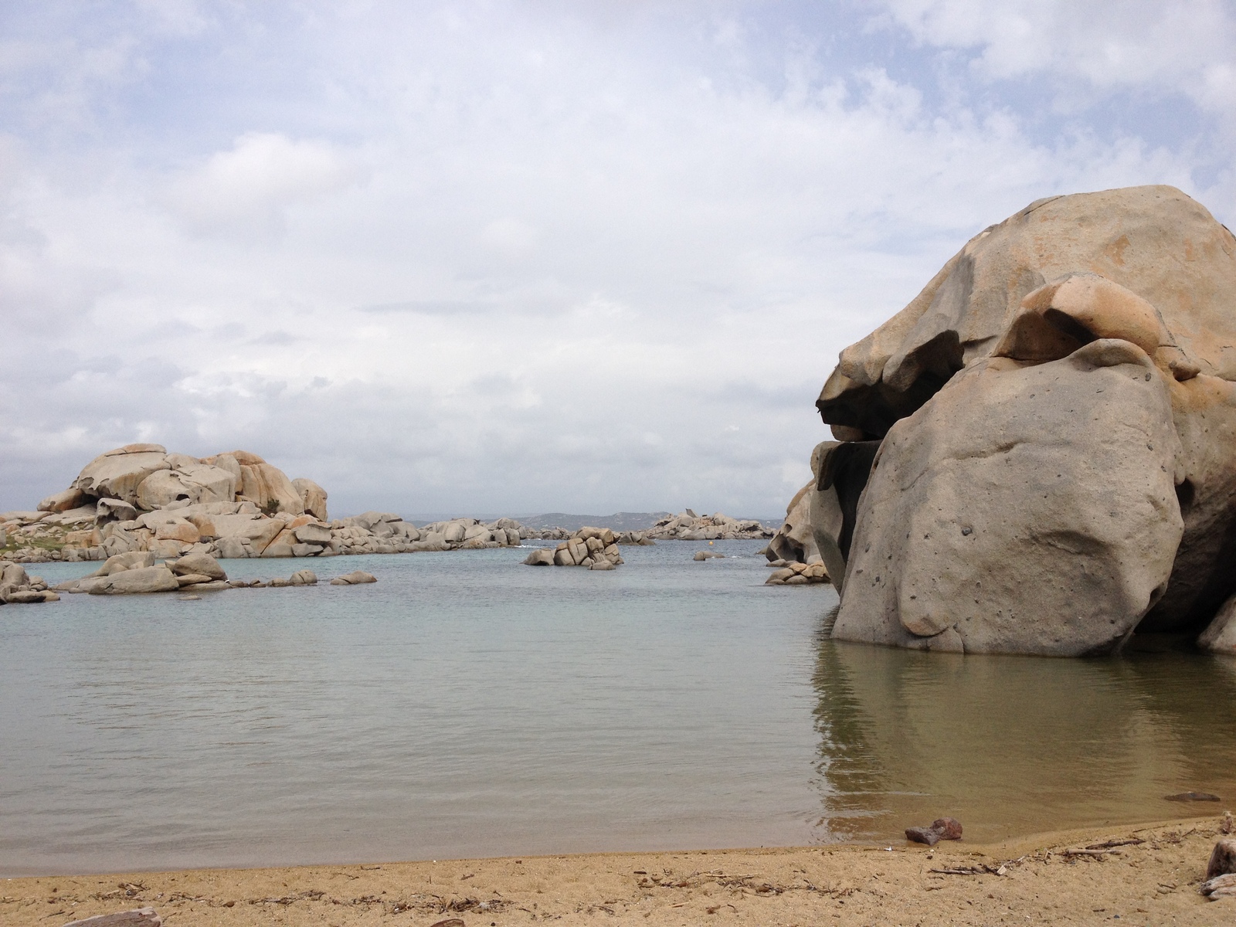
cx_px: 618
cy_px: 464
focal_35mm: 35
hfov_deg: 52.6
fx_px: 1250
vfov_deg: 40.7
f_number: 2.4
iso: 64
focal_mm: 4.28
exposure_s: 1/2045
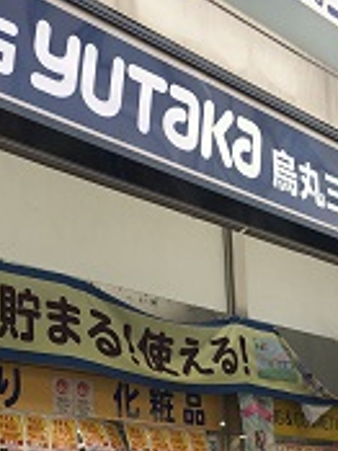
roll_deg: +0.6
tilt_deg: +8.4
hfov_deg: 21.8
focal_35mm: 67
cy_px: 410
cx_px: 99
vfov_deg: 27.9
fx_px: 873
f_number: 2.2
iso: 25
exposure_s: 1/377
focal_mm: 4.15
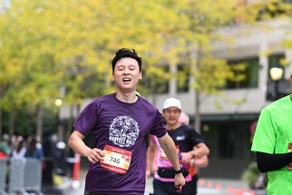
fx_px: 1525
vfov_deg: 7.3
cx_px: 148
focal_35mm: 188
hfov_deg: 10.9
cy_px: 121
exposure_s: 1/2000
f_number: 2.8
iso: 640
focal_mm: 110
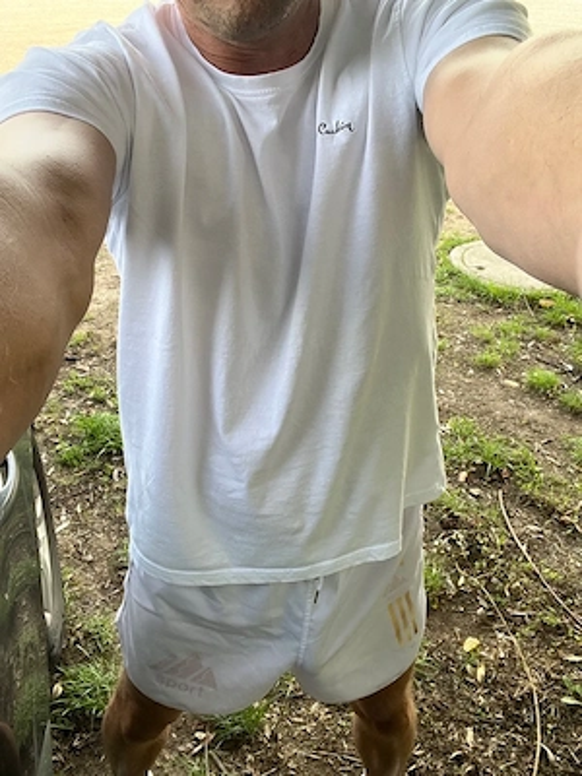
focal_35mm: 30
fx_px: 673
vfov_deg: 60.0
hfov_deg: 46.8
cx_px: 291
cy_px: 388
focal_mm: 2.71
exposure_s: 1/121
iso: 50
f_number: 2.2
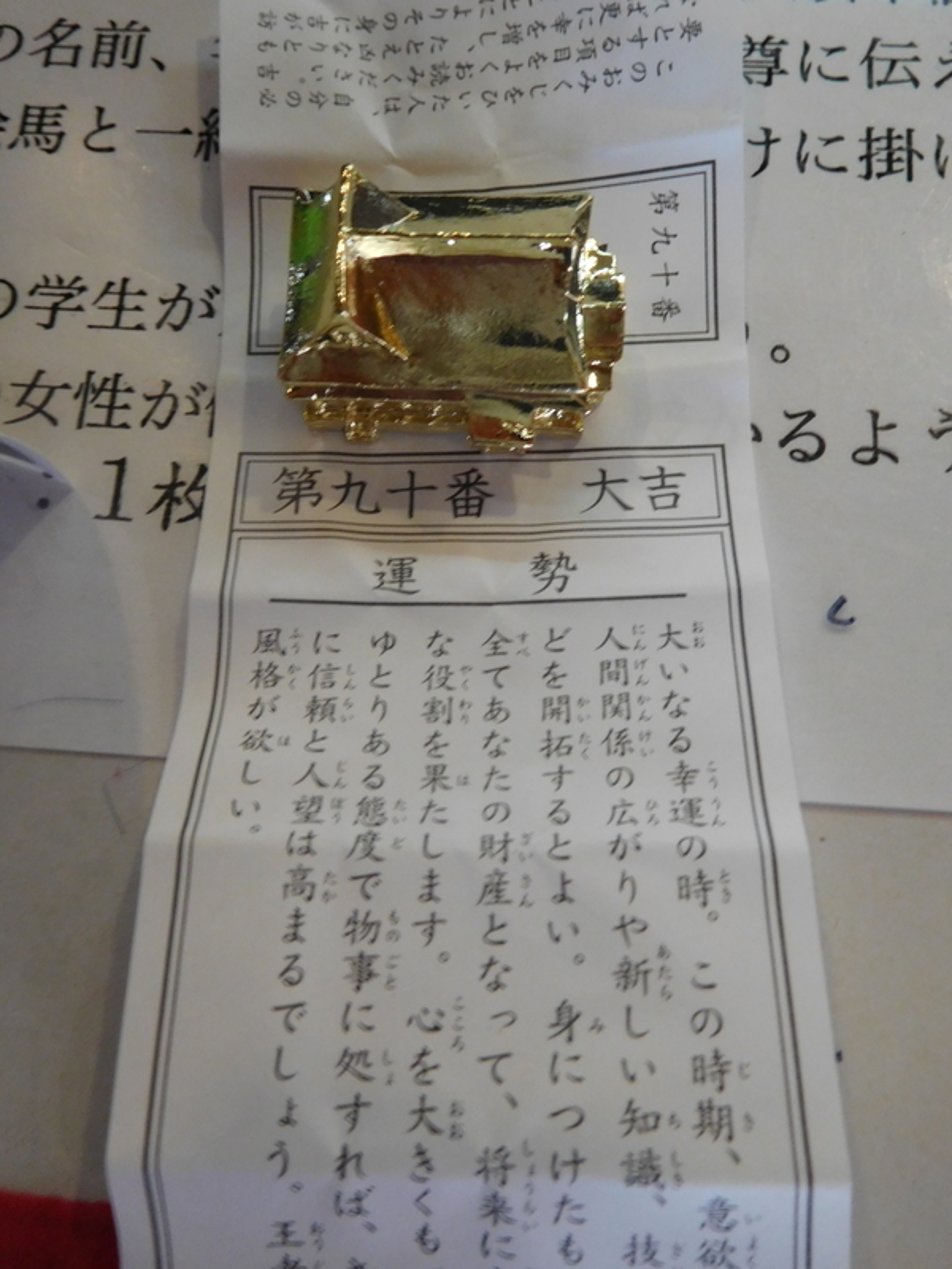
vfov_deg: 69.4
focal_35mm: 25
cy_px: 634
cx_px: 476
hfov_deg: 54.9
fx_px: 917
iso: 320
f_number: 3.4
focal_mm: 4.5
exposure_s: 1/30
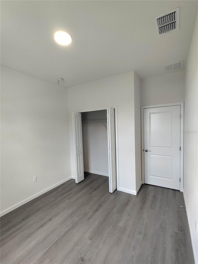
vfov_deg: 94.5
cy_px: 132
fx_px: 122
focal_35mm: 16
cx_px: 99
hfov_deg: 78.1
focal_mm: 1.65
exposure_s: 1/60
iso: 100
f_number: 2.2
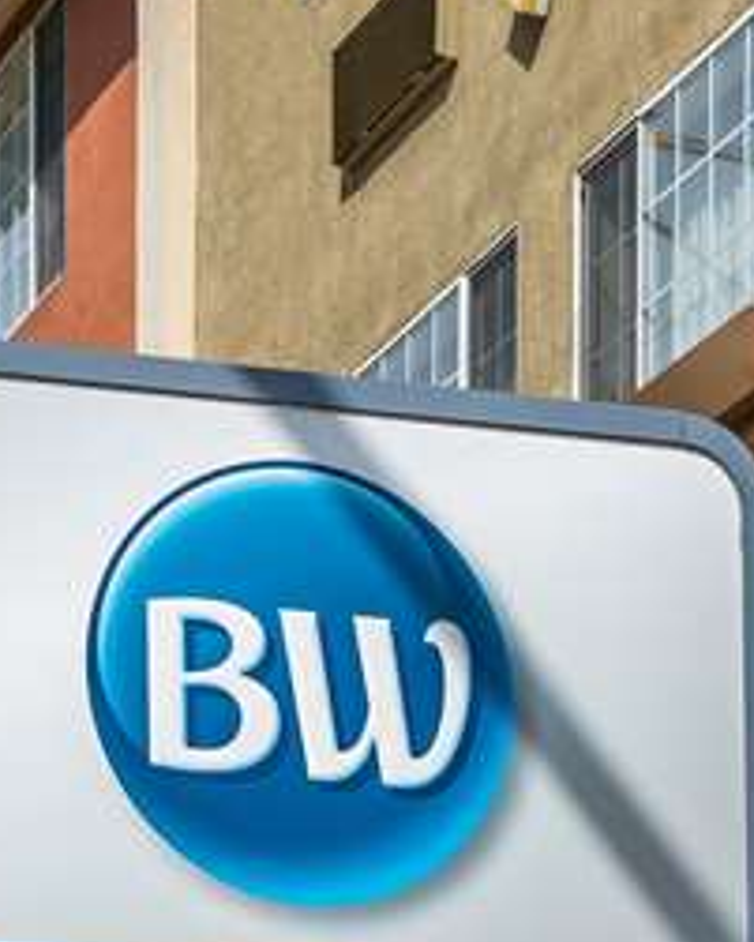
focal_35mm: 196
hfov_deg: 7.9
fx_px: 5464
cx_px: 540
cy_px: 1407
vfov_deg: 9.6
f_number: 8
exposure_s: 1/500
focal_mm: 35
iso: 200
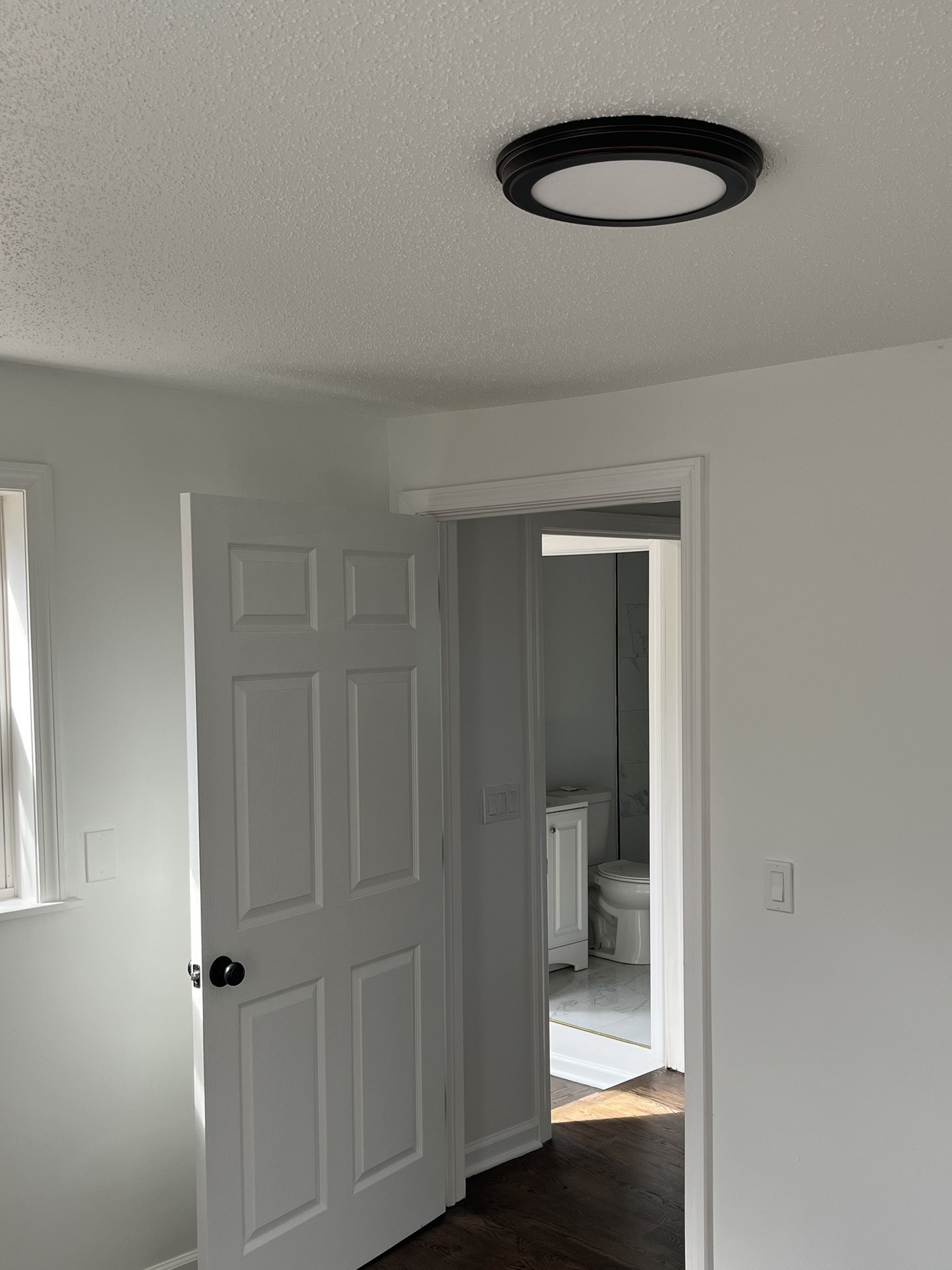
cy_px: 700
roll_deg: +0.9
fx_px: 1320
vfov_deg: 51.3
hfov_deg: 39.6
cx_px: 508
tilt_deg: -3.1
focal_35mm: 36
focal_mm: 5.1
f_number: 1.6
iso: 40
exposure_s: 1/170
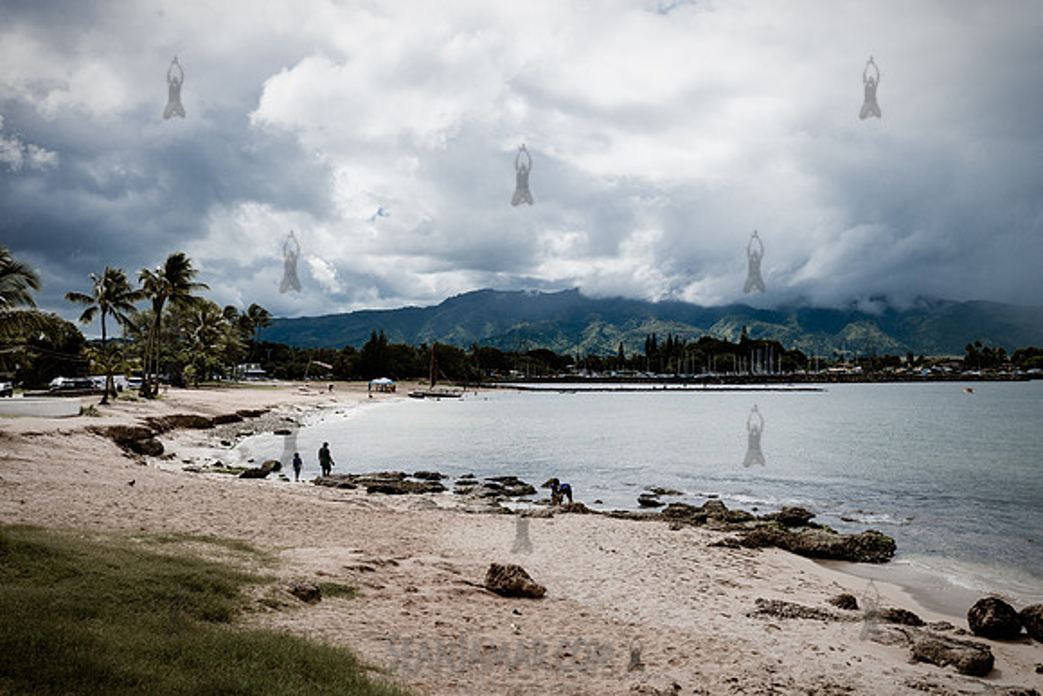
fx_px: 1014
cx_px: 522
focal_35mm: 35
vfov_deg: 37.9
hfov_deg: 54.4
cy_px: 348
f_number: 13
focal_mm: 35
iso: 250
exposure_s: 1/250
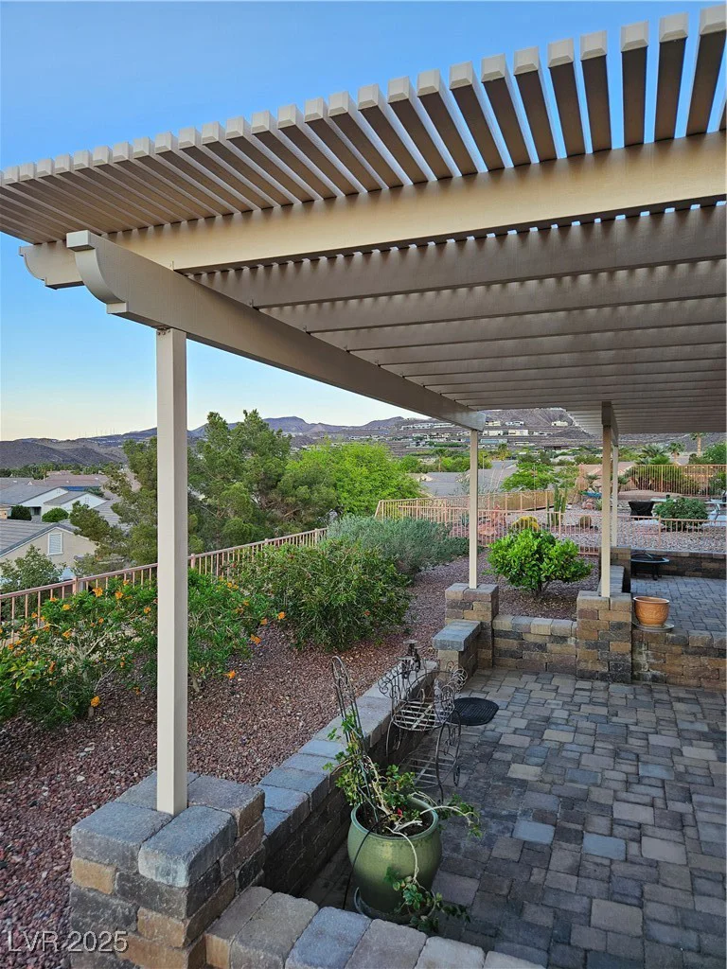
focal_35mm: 23
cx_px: 364
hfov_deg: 58.9
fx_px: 644
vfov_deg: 73.9
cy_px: 484
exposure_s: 1/120
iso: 32
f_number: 1.8
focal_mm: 5.4
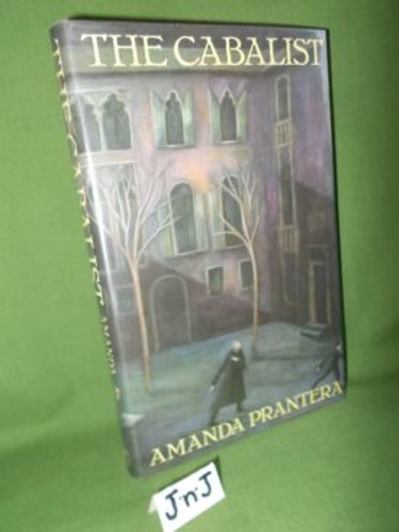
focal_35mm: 26
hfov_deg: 53.0
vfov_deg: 67.3
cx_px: 200
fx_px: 400
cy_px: 266
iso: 200
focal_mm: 4.6
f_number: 3.2
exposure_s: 1/25
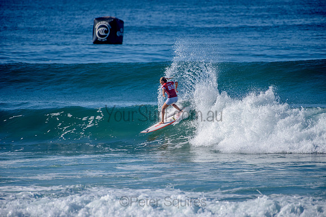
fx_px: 4529
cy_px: 108
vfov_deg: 2.8
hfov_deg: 4.1
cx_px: 163
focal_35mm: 500
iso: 100
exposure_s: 1/1600
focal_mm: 500
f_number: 5.6
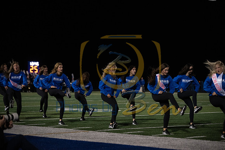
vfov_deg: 11.9
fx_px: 719
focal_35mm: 115
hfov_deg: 17.8
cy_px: 75
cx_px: 112
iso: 5000
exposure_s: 1/1600
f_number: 2.8
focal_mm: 115
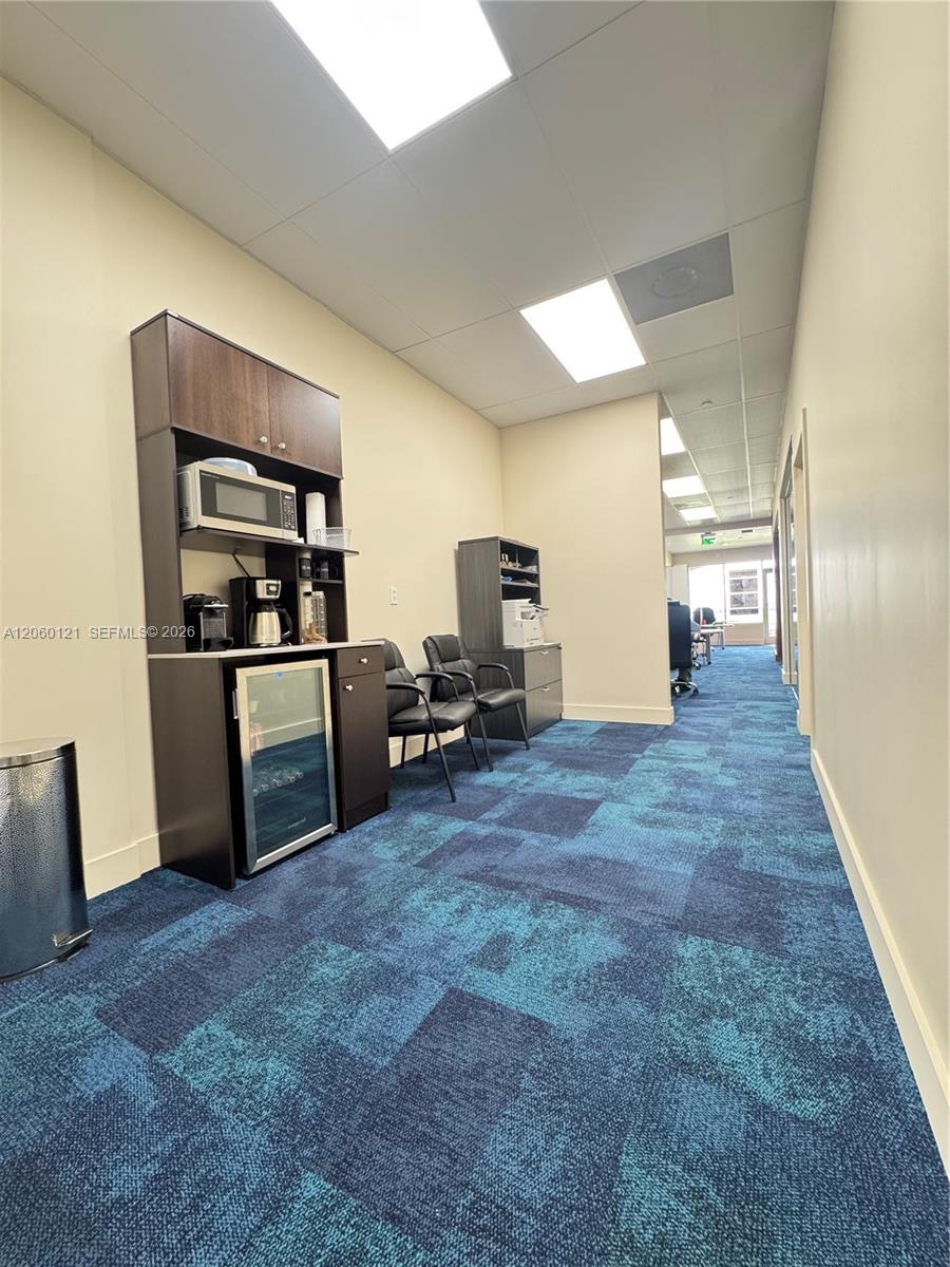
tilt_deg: -0.8
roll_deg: +2.4
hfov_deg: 85.7
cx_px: 475
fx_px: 512
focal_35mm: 14
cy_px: 634
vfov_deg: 102.1
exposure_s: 1/60
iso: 400
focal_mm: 2.22
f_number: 2.2
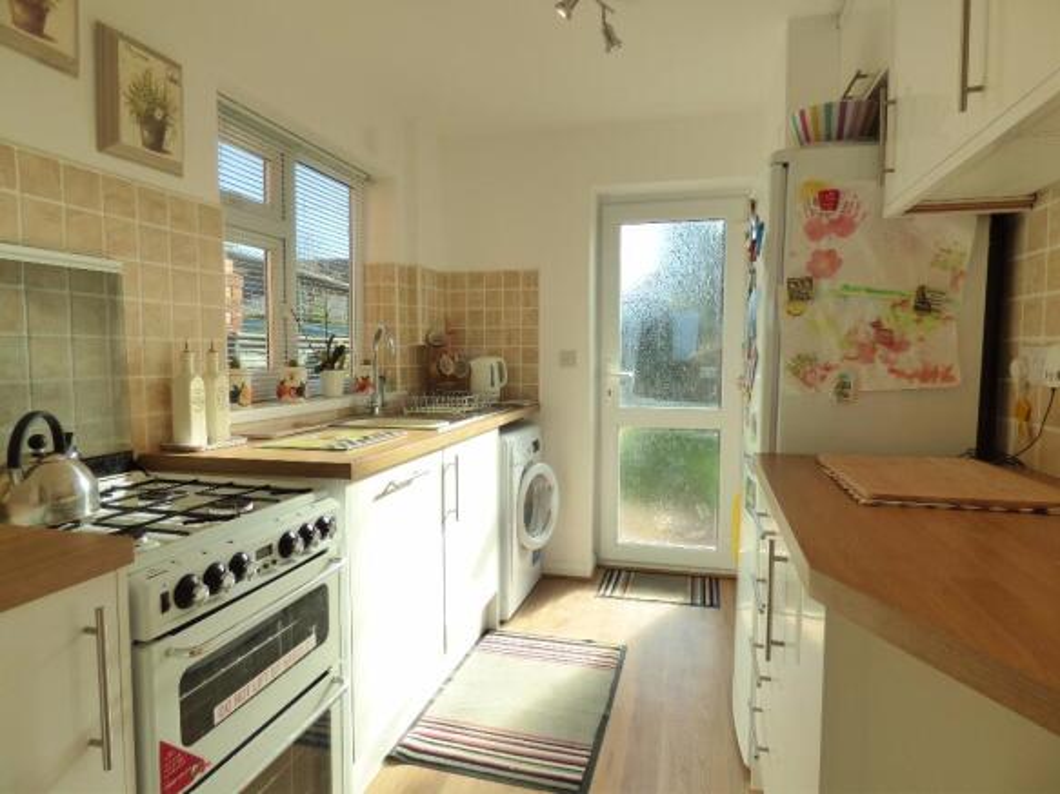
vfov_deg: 66.0
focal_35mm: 20
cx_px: 530
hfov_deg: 81.8
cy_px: 397
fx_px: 612
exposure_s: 1/400
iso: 200
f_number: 2.8
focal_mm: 3.58
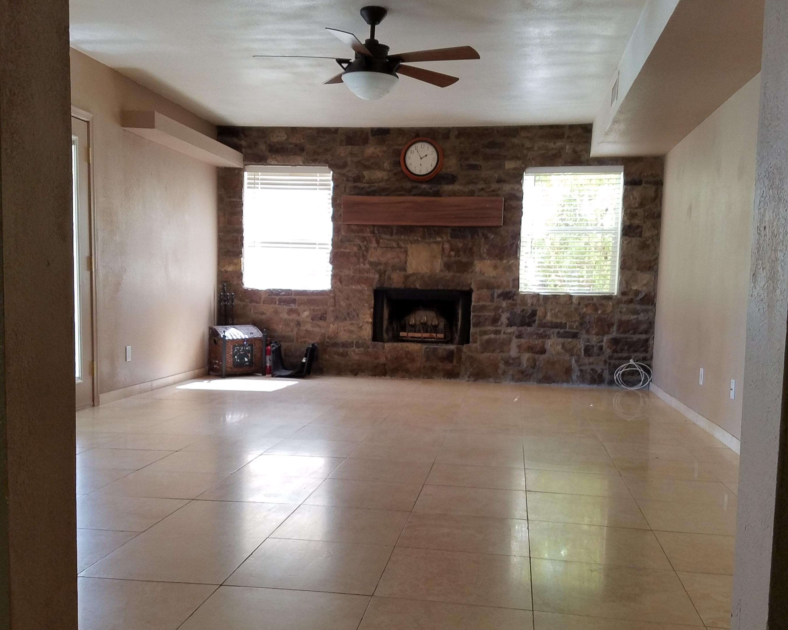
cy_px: 319
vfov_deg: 51.5
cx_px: 404
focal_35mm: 28
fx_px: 653
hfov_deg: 62.2
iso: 125
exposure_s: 1/60
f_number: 1.7
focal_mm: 4.2
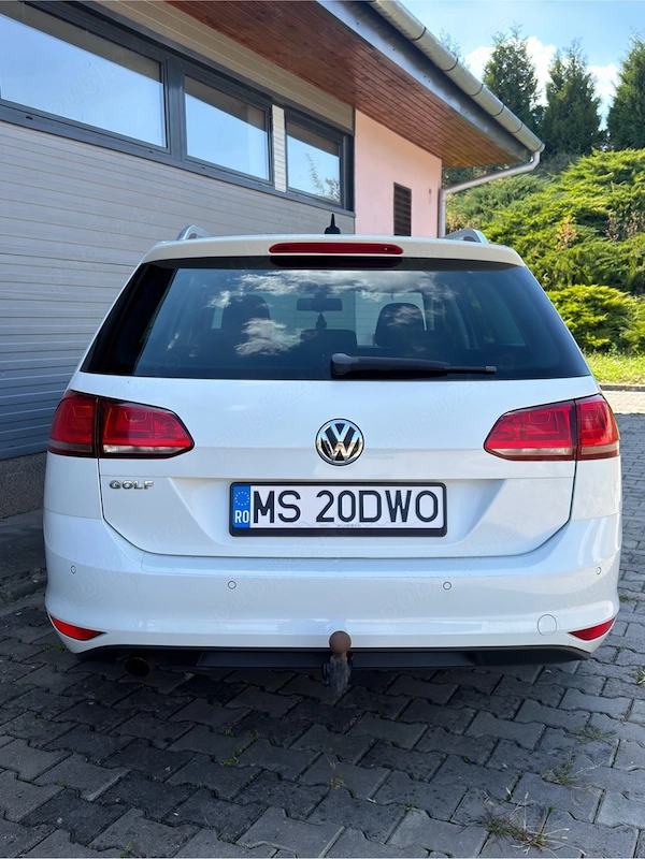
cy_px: 430
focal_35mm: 35
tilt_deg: -7.1
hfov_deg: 40.7
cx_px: 322
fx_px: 870
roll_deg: +1.3
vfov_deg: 52.6
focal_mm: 6.76
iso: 80
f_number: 1.78
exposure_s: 1/1255
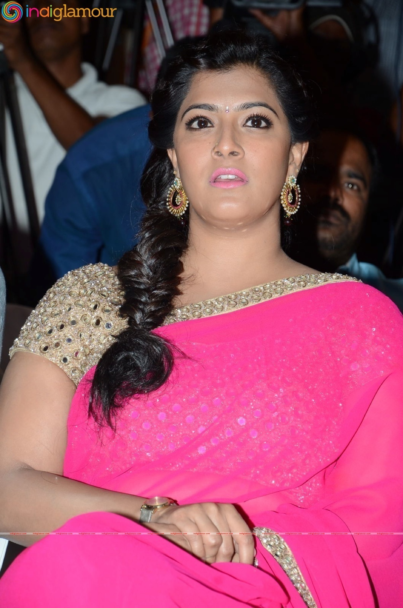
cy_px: 304
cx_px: 202
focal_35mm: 158
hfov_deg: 8.7
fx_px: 2658
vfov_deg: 13.1
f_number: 6.3
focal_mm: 105
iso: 400
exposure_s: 1/125
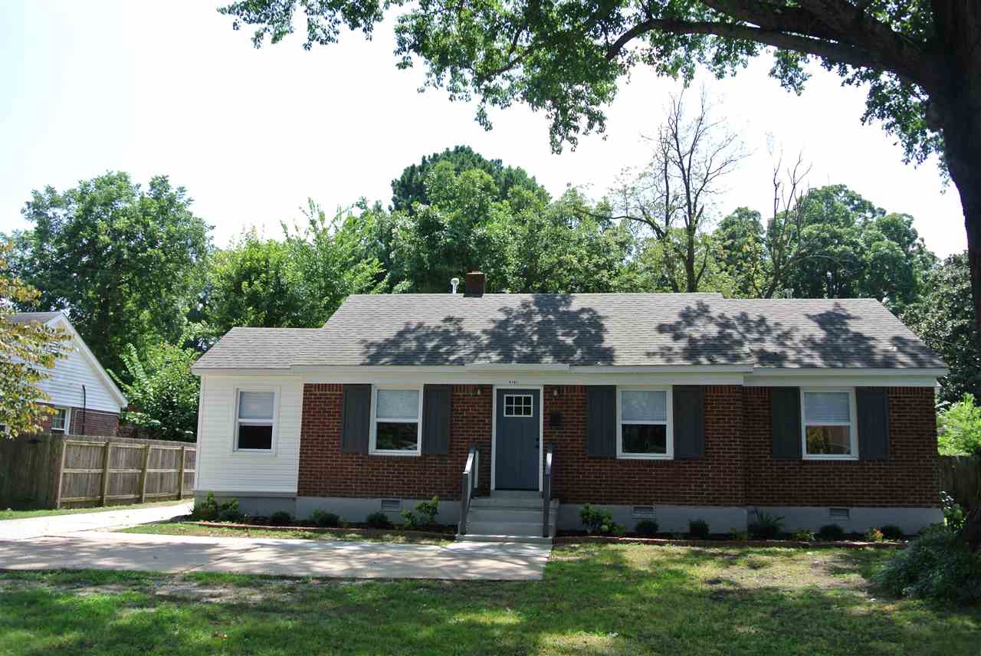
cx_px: 490
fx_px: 791
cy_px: 328
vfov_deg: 45.0
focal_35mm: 29
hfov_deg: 63.6
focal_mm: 11
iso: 100
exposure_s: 1/400
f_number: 4.5
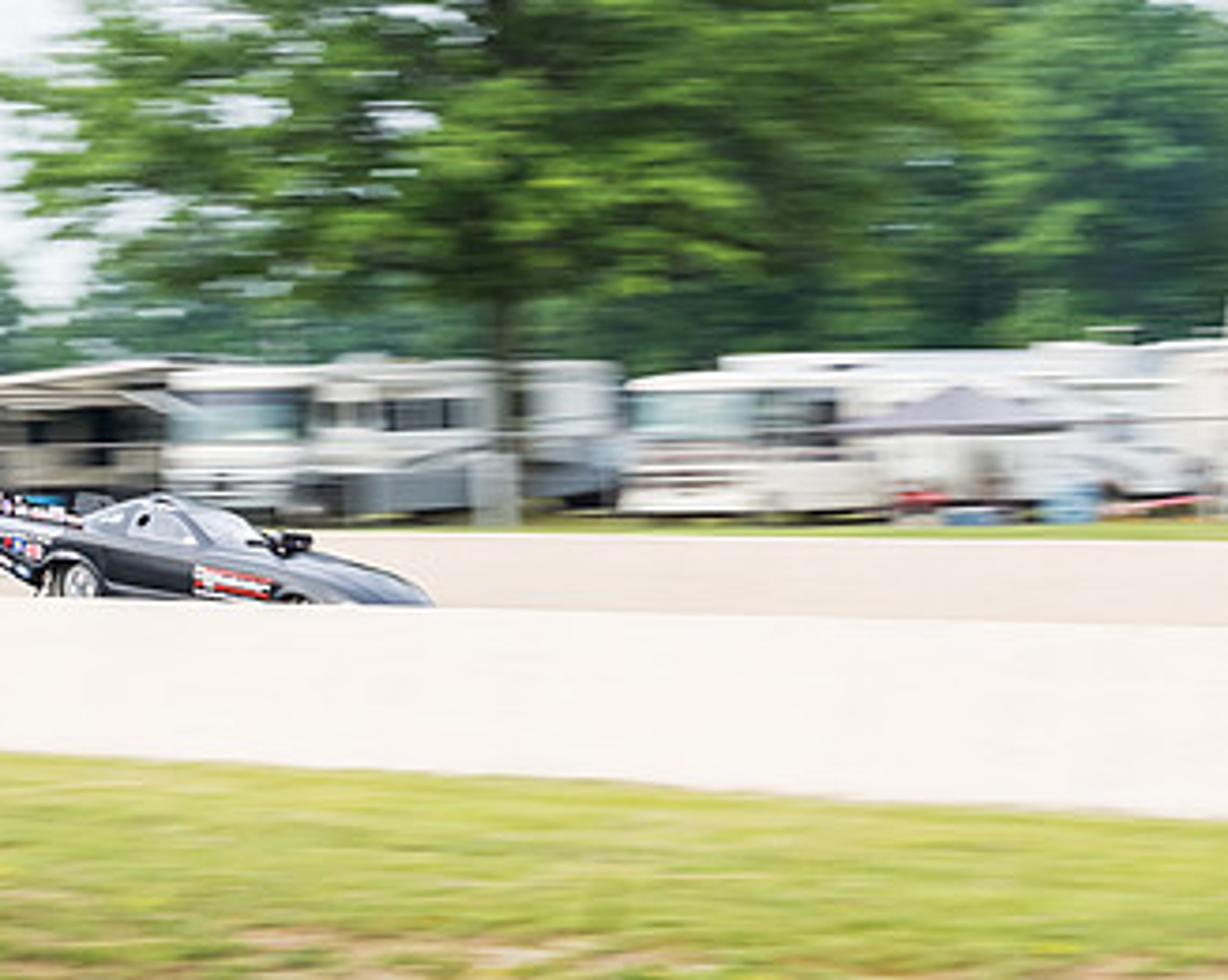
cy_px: 531
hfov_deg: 15.4
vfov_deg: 12.3
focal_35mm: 125
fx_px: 4539
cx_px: 421
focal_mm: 50
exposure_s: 1/125
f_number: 9
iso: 400
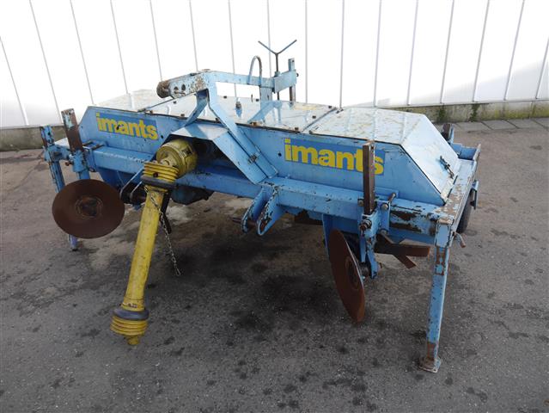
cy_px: 206
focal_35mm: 30
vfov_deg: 46.8
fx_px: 476
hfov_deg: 59.9
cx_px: 274
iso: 160
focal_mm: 15
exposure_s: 1/160
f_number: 4.5
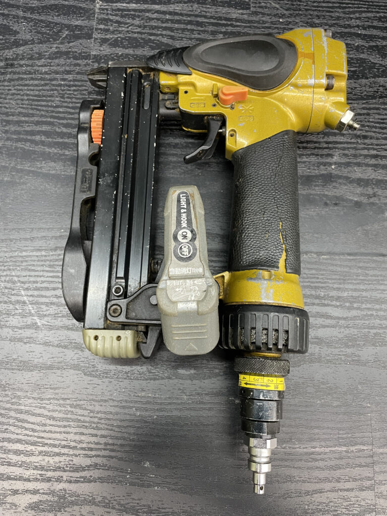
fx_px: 388
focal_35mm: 26
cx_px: 194
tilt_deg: -76.6
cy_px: 258
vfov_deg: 67.3
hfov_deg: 53.1
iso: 200
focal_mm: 4.2
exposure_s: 1/60
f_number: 1.6
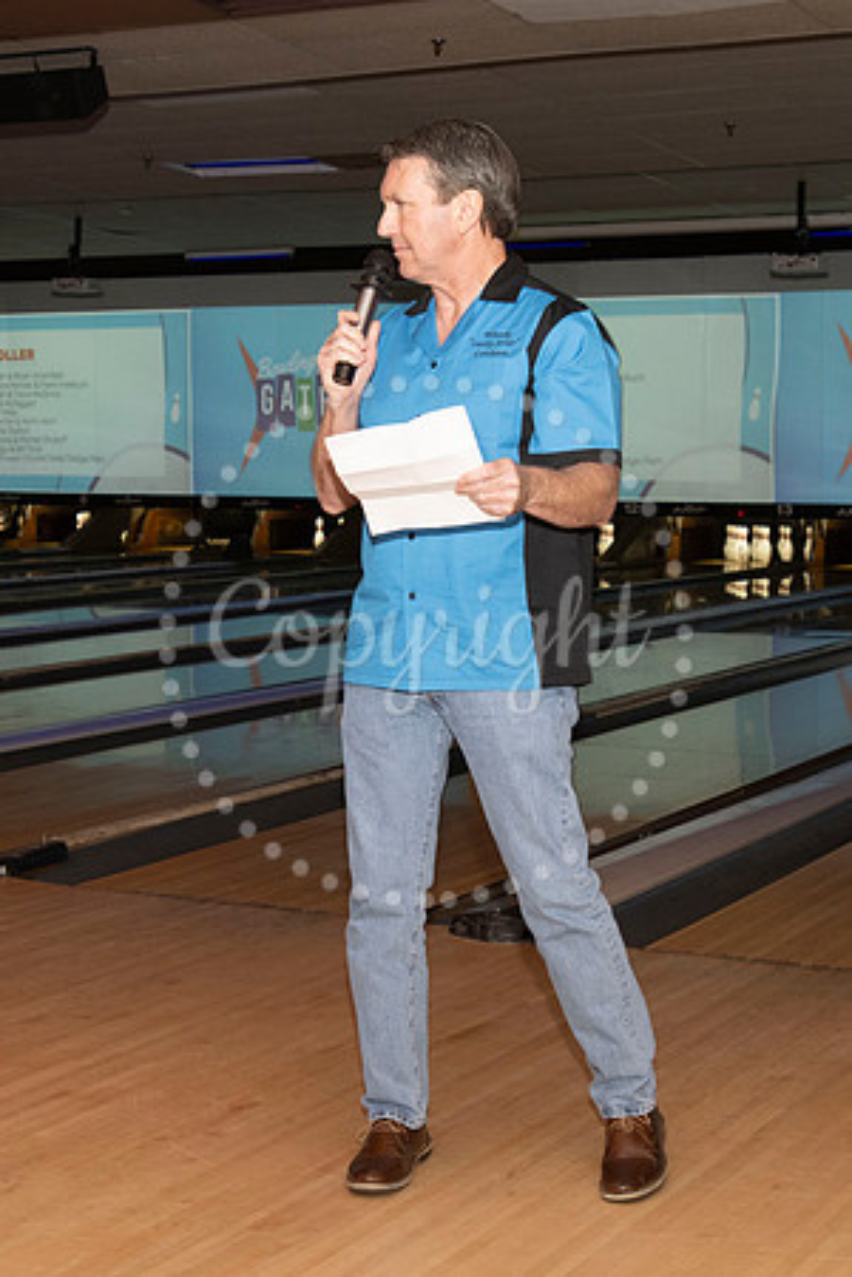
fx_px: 2390
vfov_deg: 29.9
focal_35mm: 67
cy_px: 617
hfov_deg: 20.2
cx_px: 373
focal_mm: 35
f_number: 5.6
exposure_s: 1/80
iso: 1000
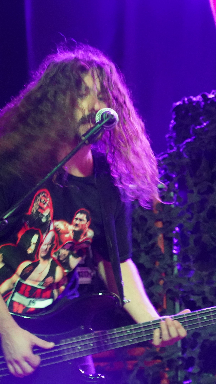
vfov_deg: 20.0
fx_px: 1089
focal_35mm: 107
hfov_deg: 11.3
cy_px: 192
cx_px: 43
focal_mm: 68
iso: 12800
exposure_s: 1/25
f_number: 4
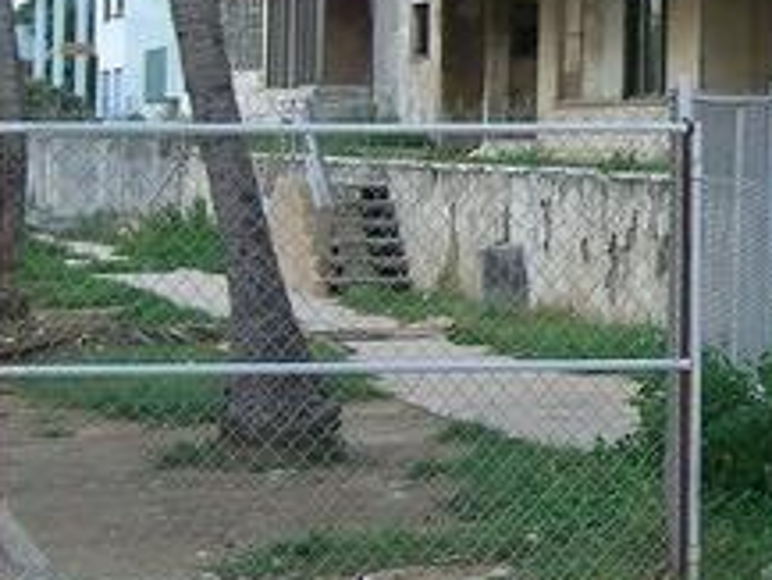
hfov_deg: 11.4
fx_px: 3749
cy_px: -53
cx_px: 1049
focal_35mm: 168
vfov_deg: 8.8
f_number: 3.6
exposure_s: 1/125
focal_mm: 11.8
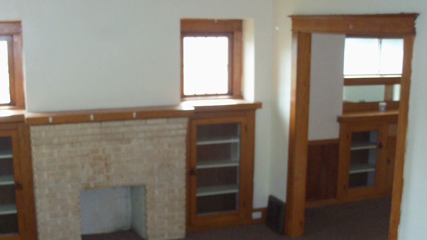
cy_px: 165
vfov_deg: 24.8
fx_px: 543
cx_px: 163
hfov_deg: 42.6
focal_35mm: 48
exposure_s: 1/30
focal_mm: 6.3
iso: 160
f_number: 3
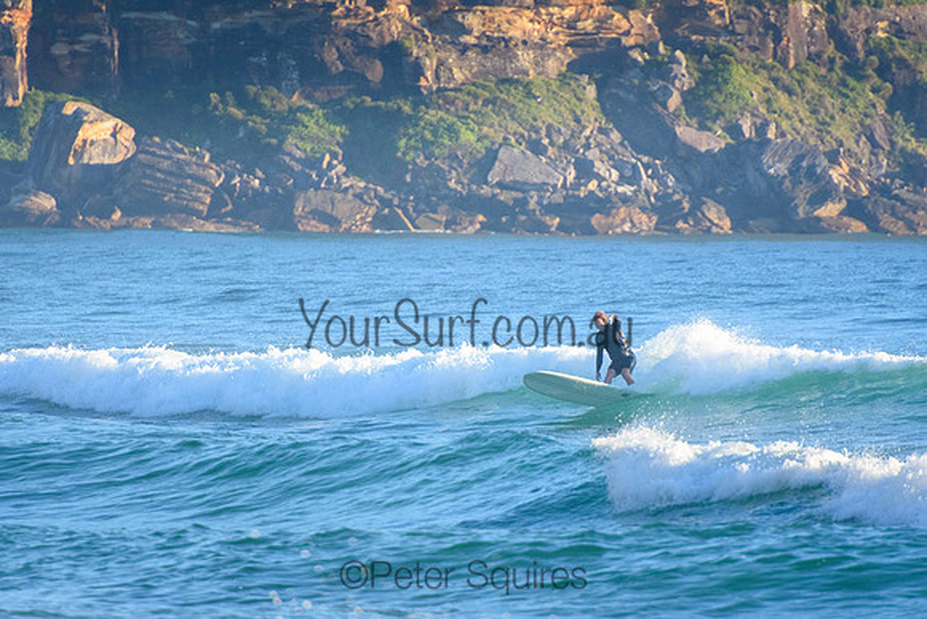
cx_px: 464
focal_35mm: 600
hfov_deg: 3.4
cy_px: 310
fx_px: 15453
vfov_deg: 2.3
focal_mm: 400
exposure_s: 1/2500
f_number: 5.6
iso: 1100
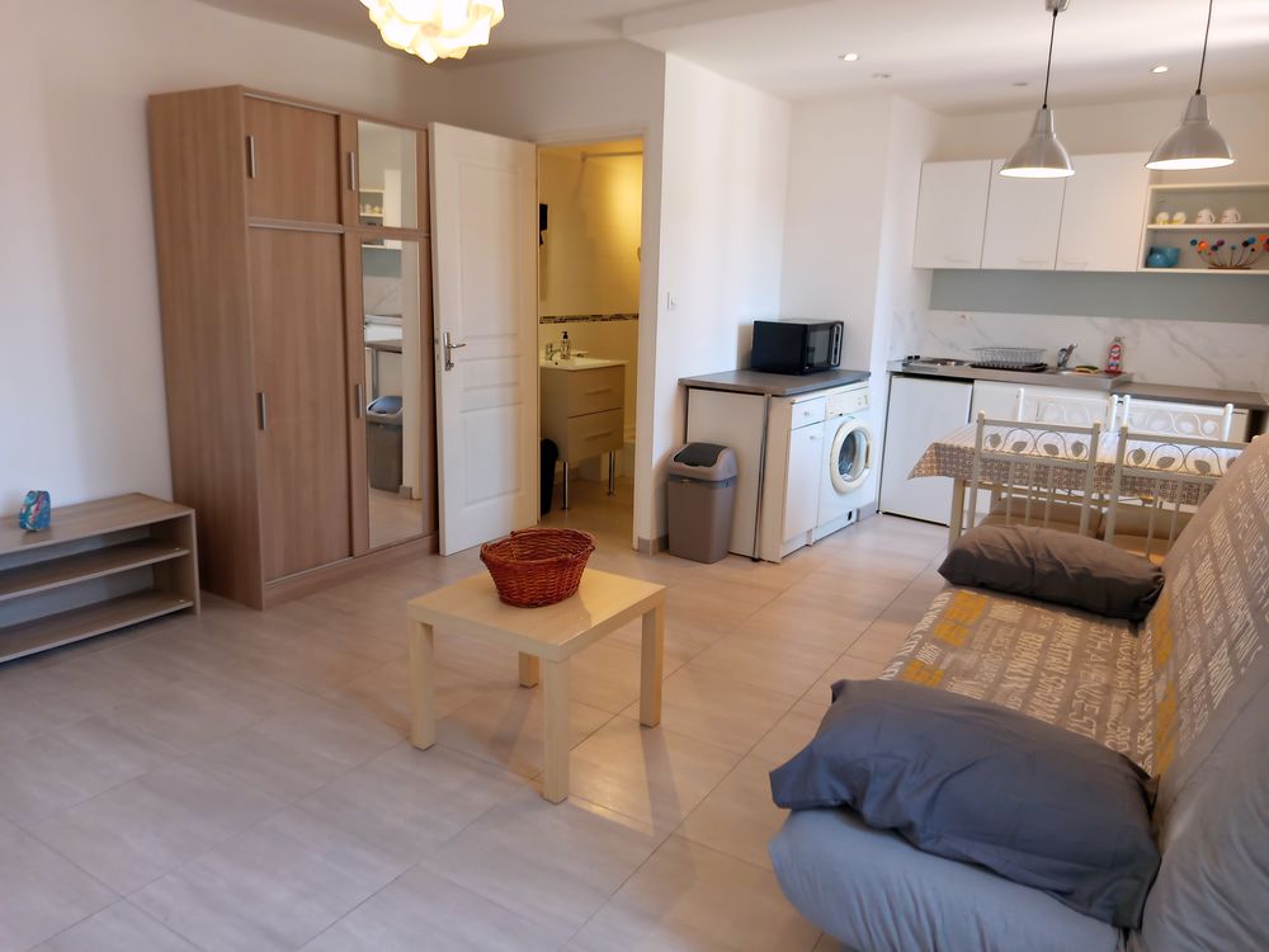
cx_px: 634
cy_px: 476
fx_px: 880
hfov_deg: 71.6
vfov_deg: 56.8
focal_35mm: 24
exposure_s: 1/33.3
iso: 141
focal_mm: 5.24
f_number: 1.7
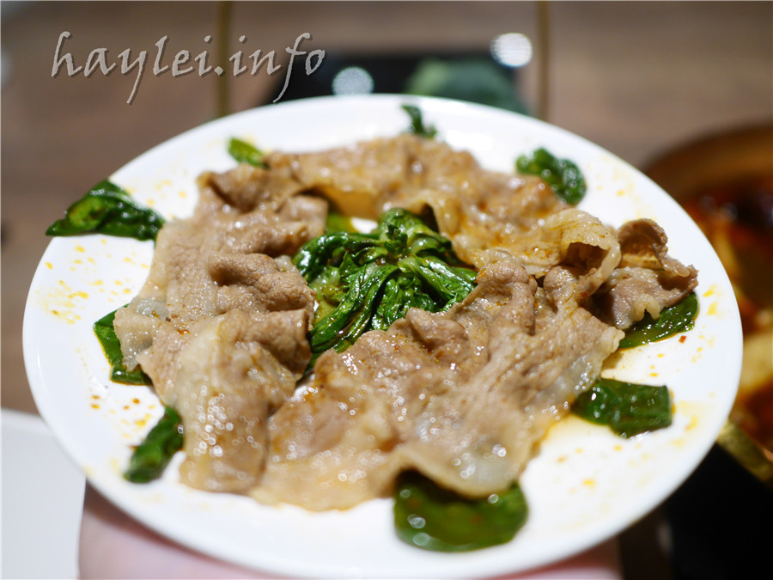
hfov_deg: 60.0
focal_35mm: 30
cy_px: 290
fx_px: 670
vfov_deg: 46.8
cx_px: 386
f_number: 1.7
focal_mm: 15
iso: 500
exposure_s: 1/60
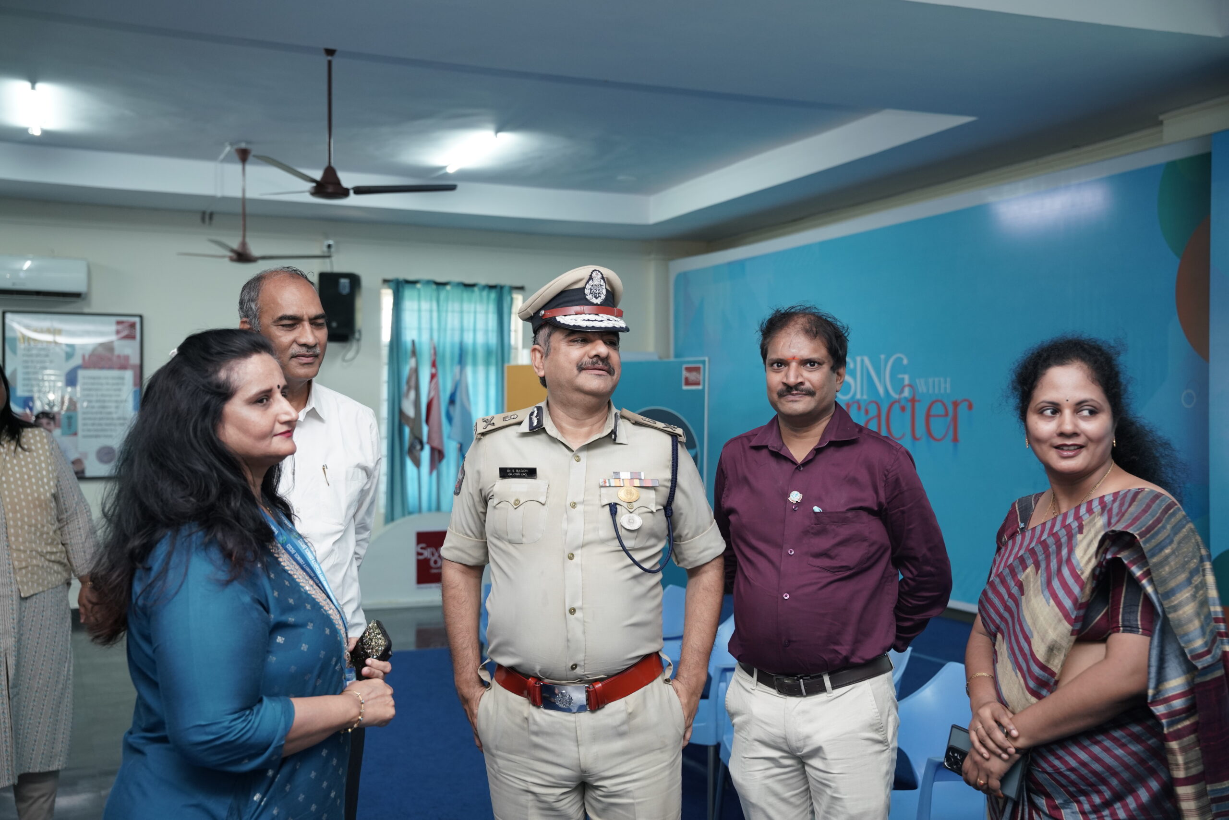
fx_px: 1356
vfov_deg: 33.7
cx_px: 614
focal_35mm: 40
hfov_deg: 48.8
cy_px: 410
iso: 1000
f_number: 3.5
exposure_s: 1/125
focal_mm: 39.7
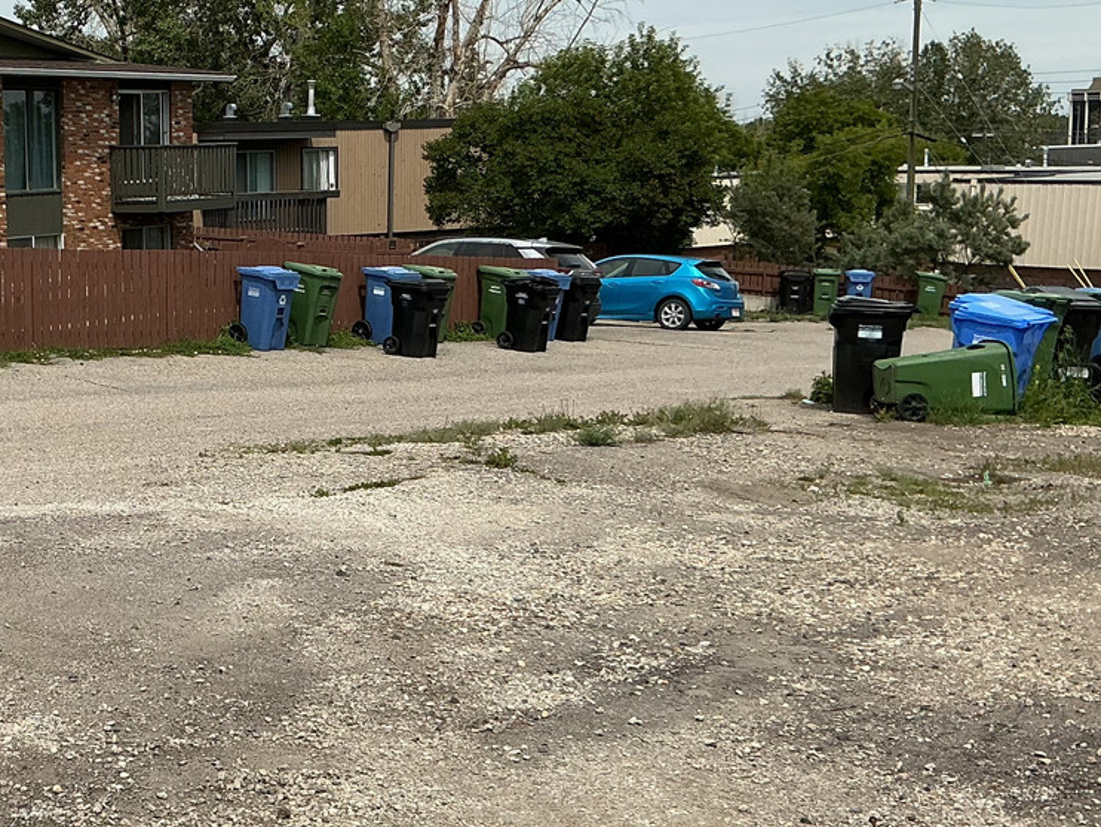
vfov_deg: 24.4
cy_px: 413
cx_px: 113
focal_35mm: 60
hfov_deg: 30.8
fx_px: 1909
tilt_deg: -7.7
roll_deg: +0.7
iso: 25
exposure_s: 1/2801
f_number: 1.8
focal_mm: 3
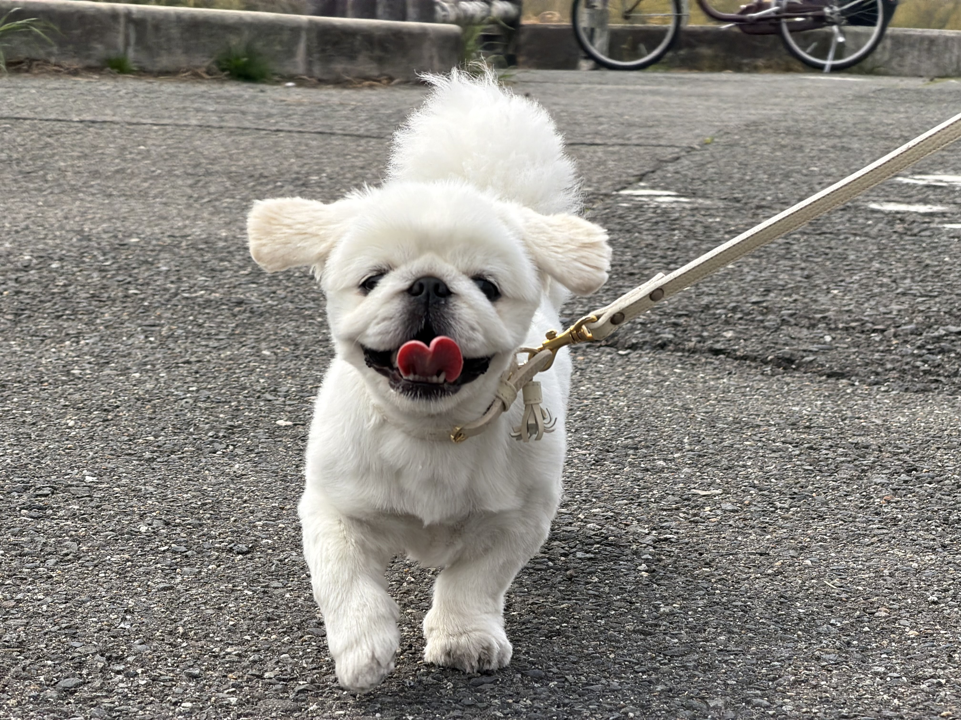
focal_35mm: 100
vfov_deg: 14.8
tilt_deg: -9.1
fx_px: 2776
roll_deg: -3.6
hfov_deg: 19.6
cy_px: 360
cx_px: 480
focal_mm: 16.89
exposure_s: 1/1087
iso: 80
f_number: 2.8
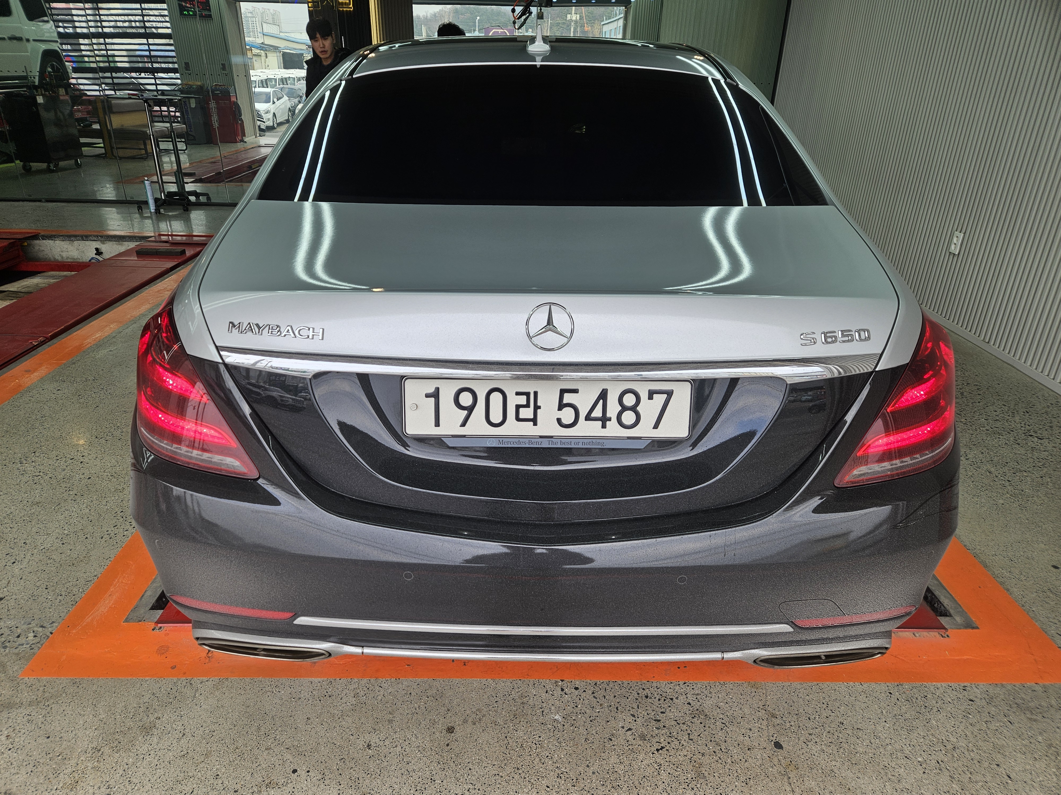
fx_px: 705
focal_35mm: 23
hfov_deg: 73.9
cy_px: 398
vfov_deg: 58.9
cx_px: 530
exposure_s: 1/180
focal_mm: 5.4
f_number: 1.8
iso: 25
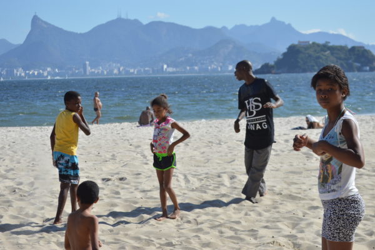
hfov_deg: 22.6
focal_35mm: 90
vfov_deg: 15.2
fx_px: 937
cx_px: 188
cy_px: 125
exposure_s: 1/500
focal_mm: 60
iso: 100
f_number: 8
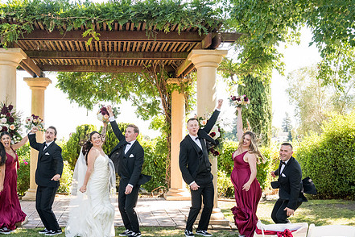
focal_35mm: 46
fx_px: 454
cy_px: 147
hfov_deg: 42.3
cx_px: 126
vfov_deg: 29.1
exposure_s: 1/500
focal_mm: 35
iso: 2000
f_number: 6.3
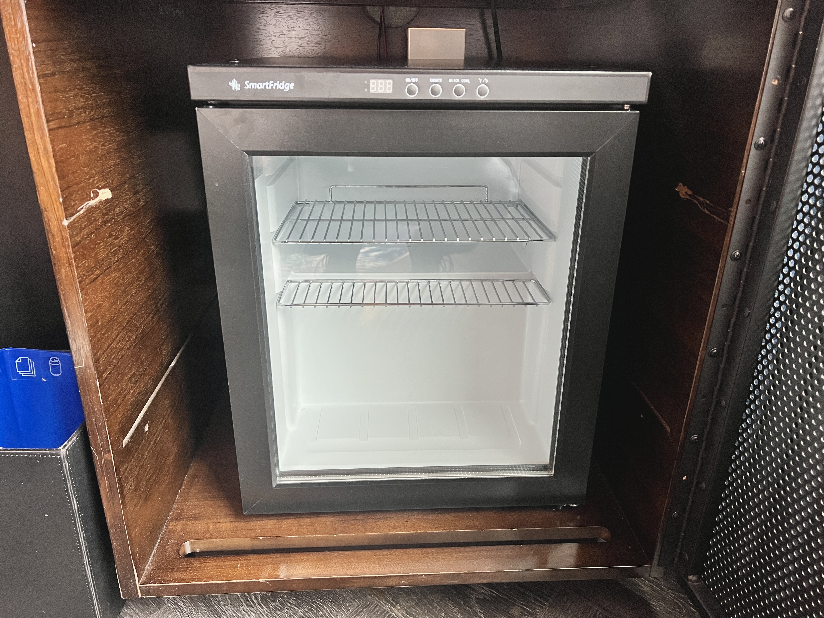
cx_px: 412
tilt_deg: -23.6
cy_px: 309
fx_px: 619
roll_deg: -0.5
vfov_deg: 53.1
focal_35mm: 26
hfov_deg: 67.3
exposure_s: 1/60
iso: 400
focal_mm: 5.7
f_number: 1.5
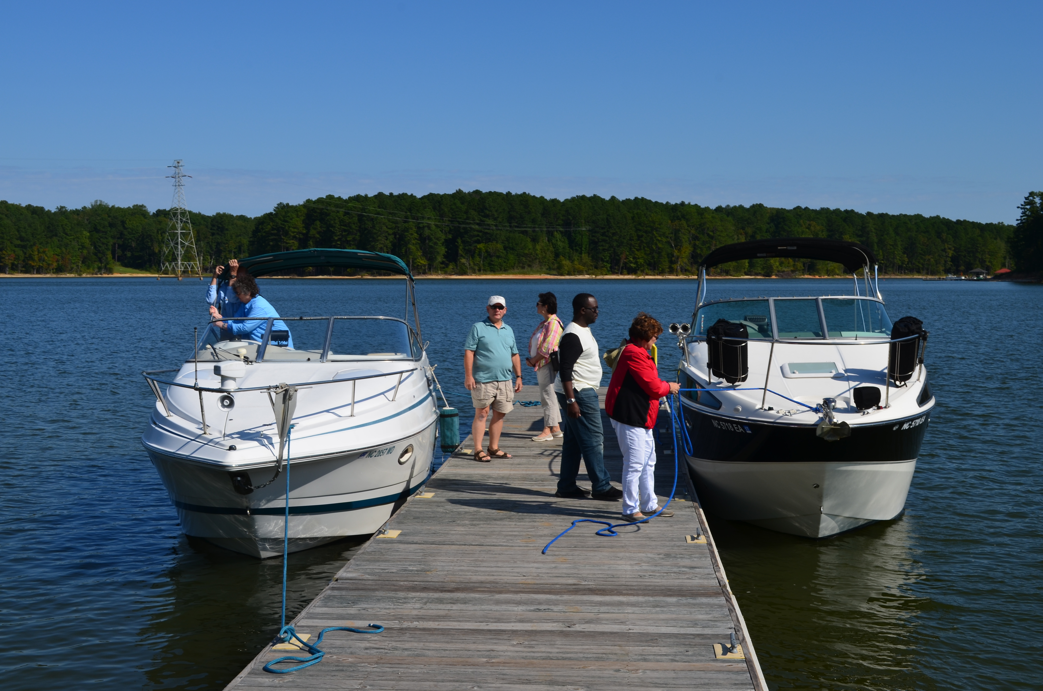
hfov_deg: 41.2
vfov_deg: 28.0
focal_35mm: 48
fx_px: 1388
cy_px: 346
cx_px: 522
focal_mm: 32
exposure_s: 1/200
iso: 100
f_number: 13
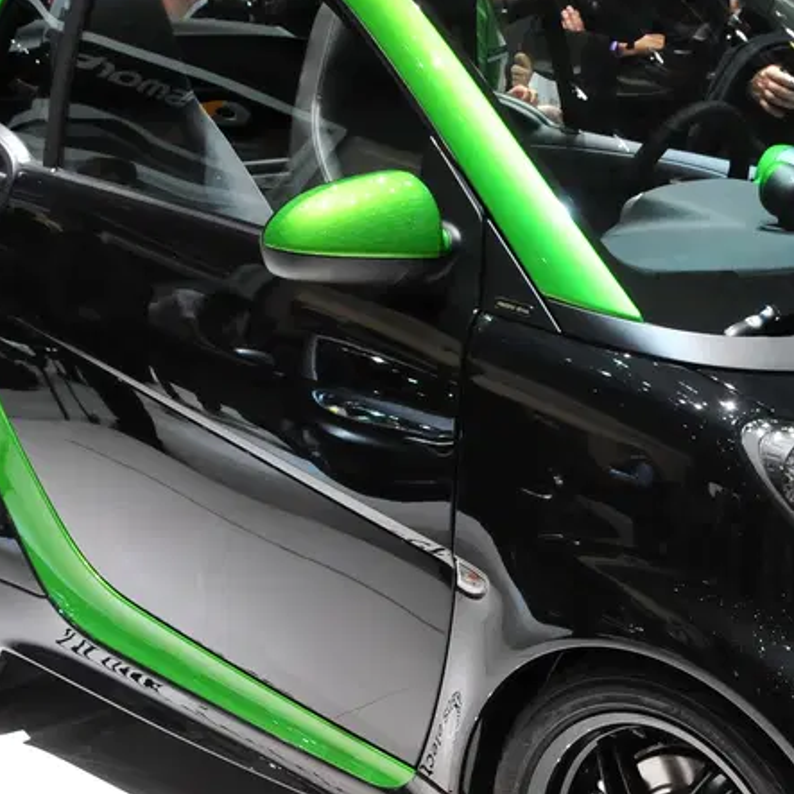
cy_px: 506
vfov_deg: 24.9
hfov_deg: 24.9
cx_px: 523
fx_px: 1791
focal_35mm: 69
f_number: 8
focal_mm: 20
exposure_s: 1/125
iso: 800
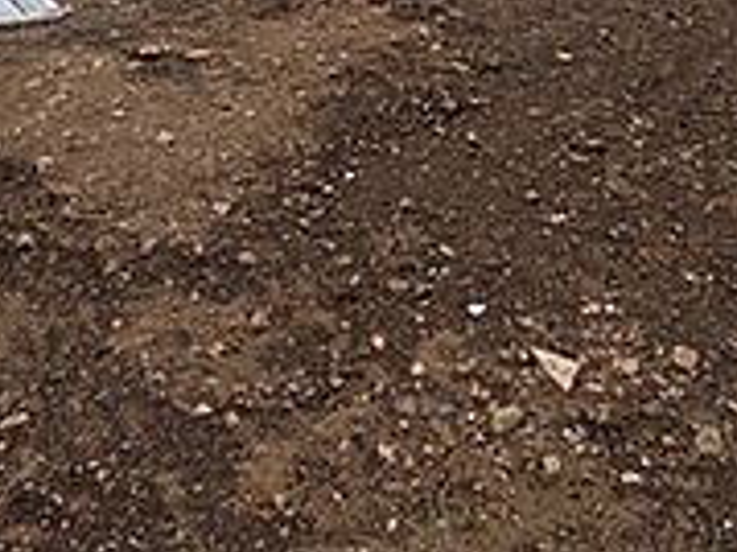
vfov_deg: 24.4
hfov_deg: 40.4
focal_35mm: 47
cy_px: -264
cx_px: 403
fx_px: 1000
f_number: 2.2
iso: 46
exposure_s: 1/2188
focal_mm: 1.83
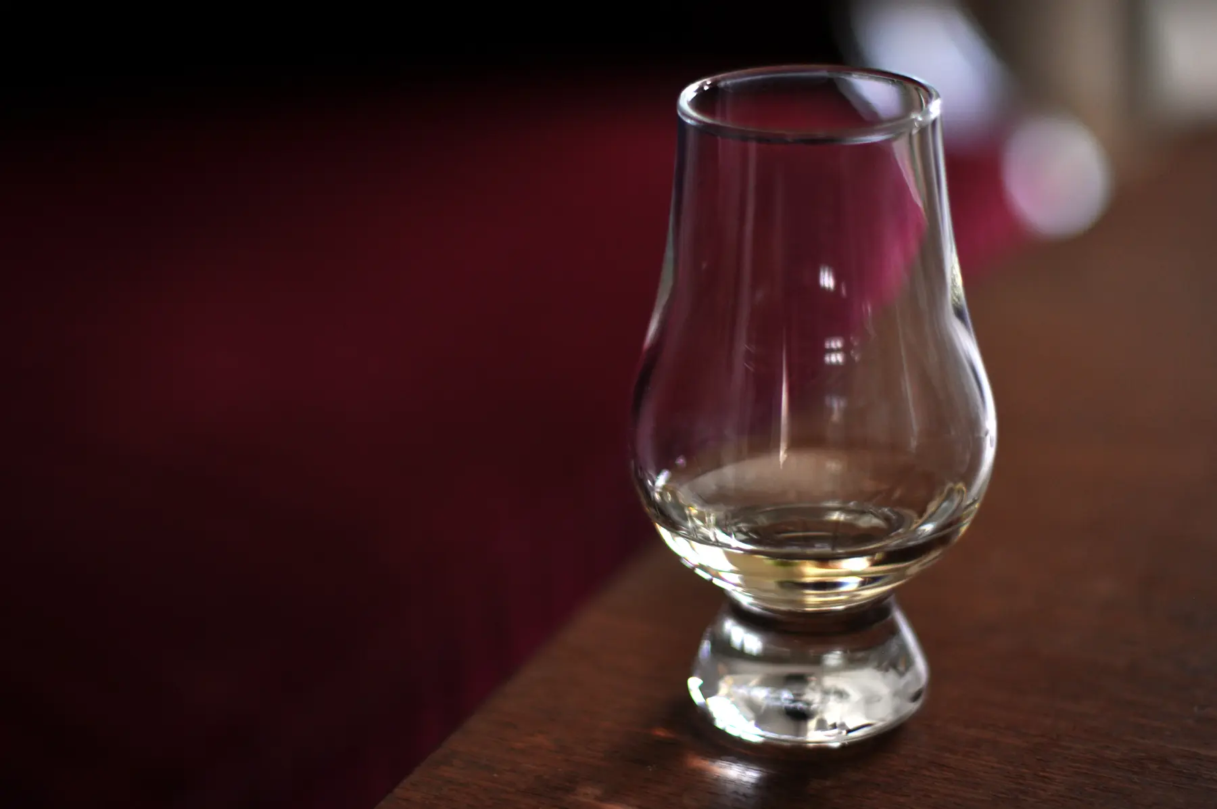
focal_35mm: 75
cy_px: 404
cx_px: 608
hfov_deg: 27.0
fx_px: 2533
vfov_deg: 18.1
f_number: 1.4
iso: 250
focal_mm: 50
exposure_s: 1/100
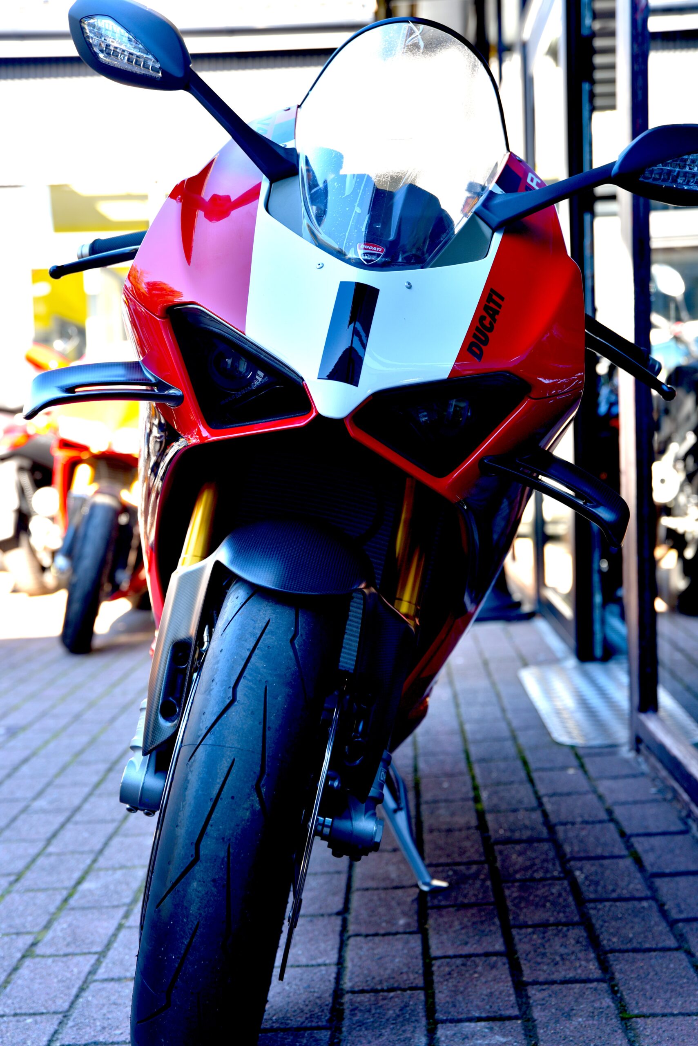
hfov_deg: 23.4
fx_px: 1685
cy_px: 523
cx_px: 349
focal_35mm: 58
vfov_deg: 34.5
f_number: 4.5
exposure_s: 1/80
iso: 200
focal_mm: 58
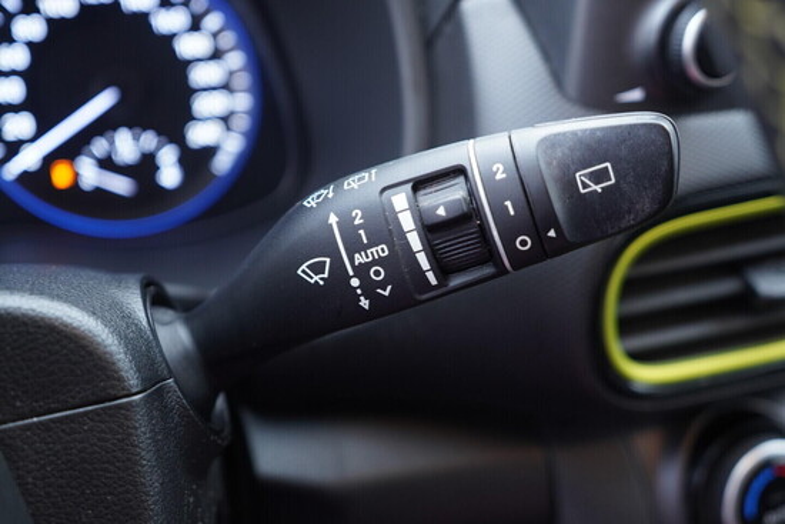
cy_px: 262
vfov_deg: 36.9
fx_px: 785
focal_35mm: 36
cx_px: 392
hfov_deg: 53.1
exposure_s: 1/40
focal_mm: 24
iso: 500
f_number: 2.8
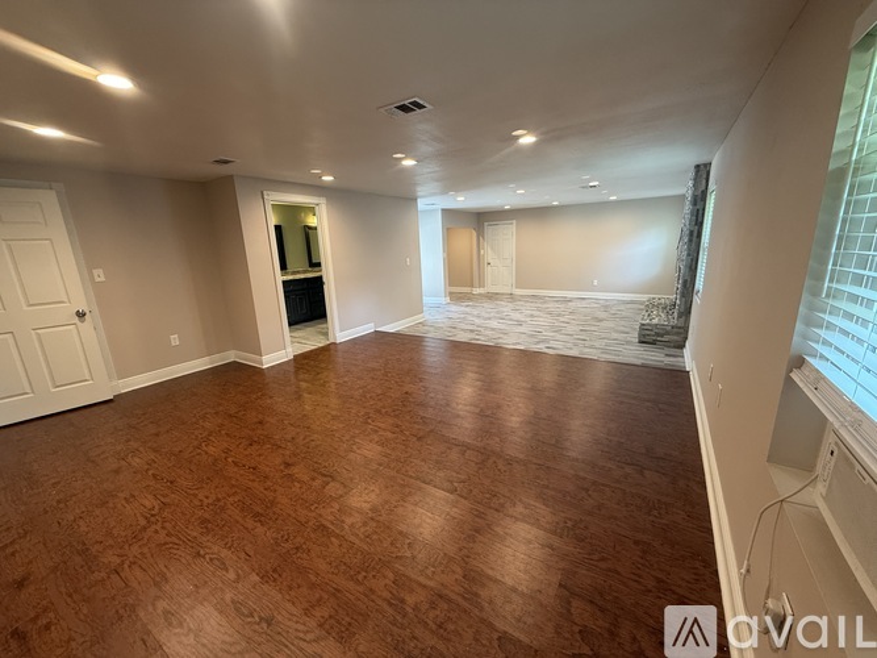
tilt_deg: -13.4
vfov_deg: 85.7
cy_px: 329
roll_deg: +1.7
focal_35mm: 14
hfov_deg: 102.1
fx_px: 355
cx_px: 438
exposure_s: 1/60
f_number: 2.2
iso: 200
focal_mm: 2.22
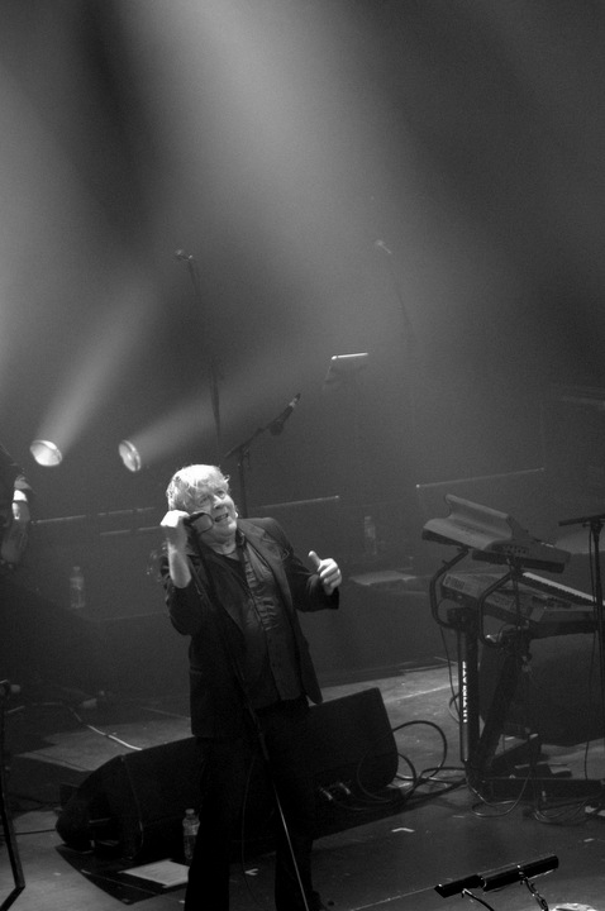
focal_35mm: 105
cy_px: 456
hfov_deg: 13.0
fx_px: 2654
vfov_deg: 19.5
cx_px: 302
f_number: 2.8
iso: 3200
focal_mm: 70
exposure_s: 1/200
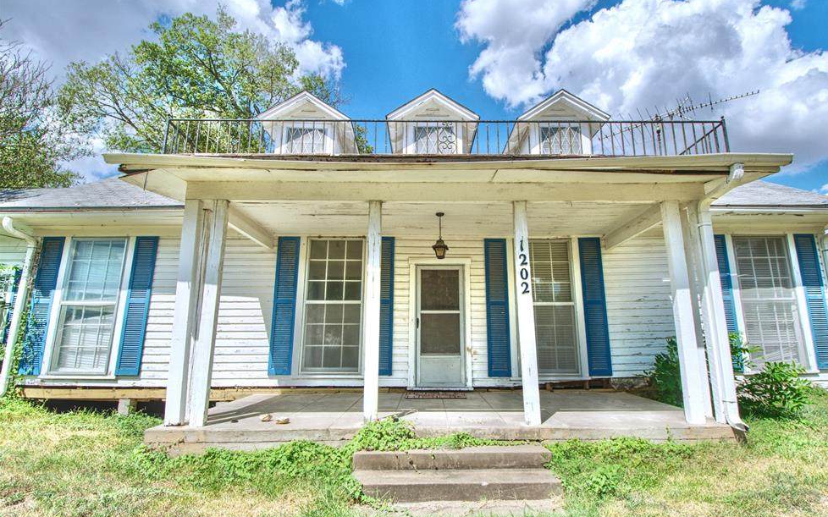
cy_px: 273
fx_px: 361
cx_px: 433
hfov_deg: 97.8
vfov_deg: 71.2
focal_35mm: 16
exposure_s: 1/1000
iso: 640
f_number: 7.1
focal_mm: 10
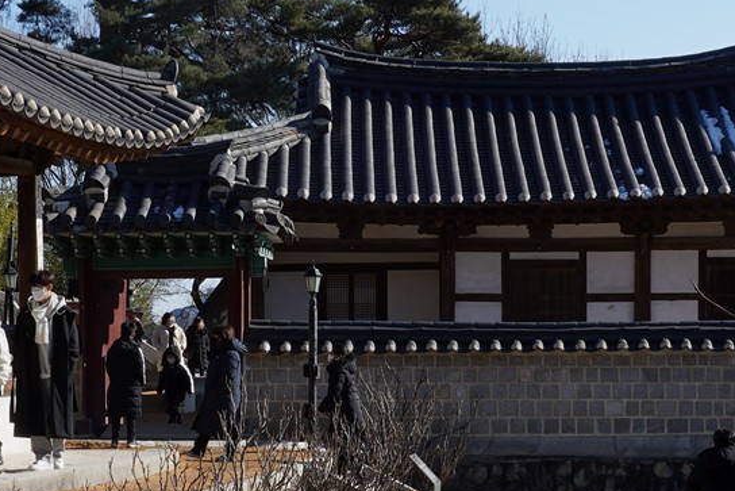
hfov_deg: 19.8
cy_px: 469
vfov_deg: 13.2
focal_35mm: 103
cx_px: 316
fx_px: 2103
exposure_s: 1/100
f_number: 18
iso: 200
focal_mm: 28
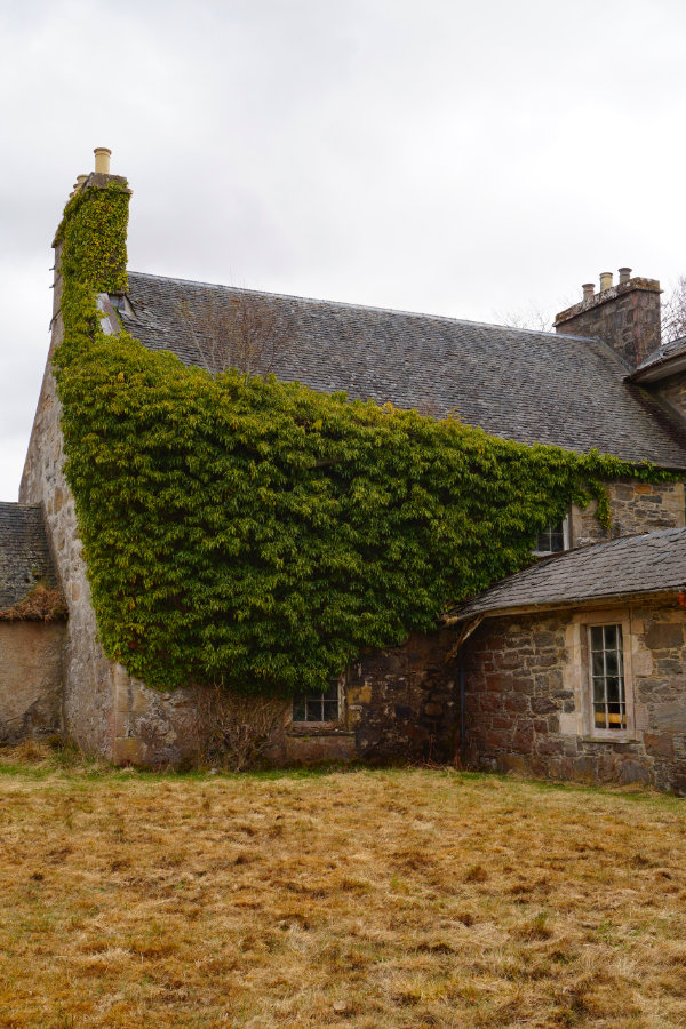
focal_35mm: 40
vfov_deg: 47.9
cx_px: 343
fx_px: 1158
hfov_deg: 33.0
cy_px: 514
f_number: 9
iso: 100
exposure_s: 1/80
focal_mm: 27
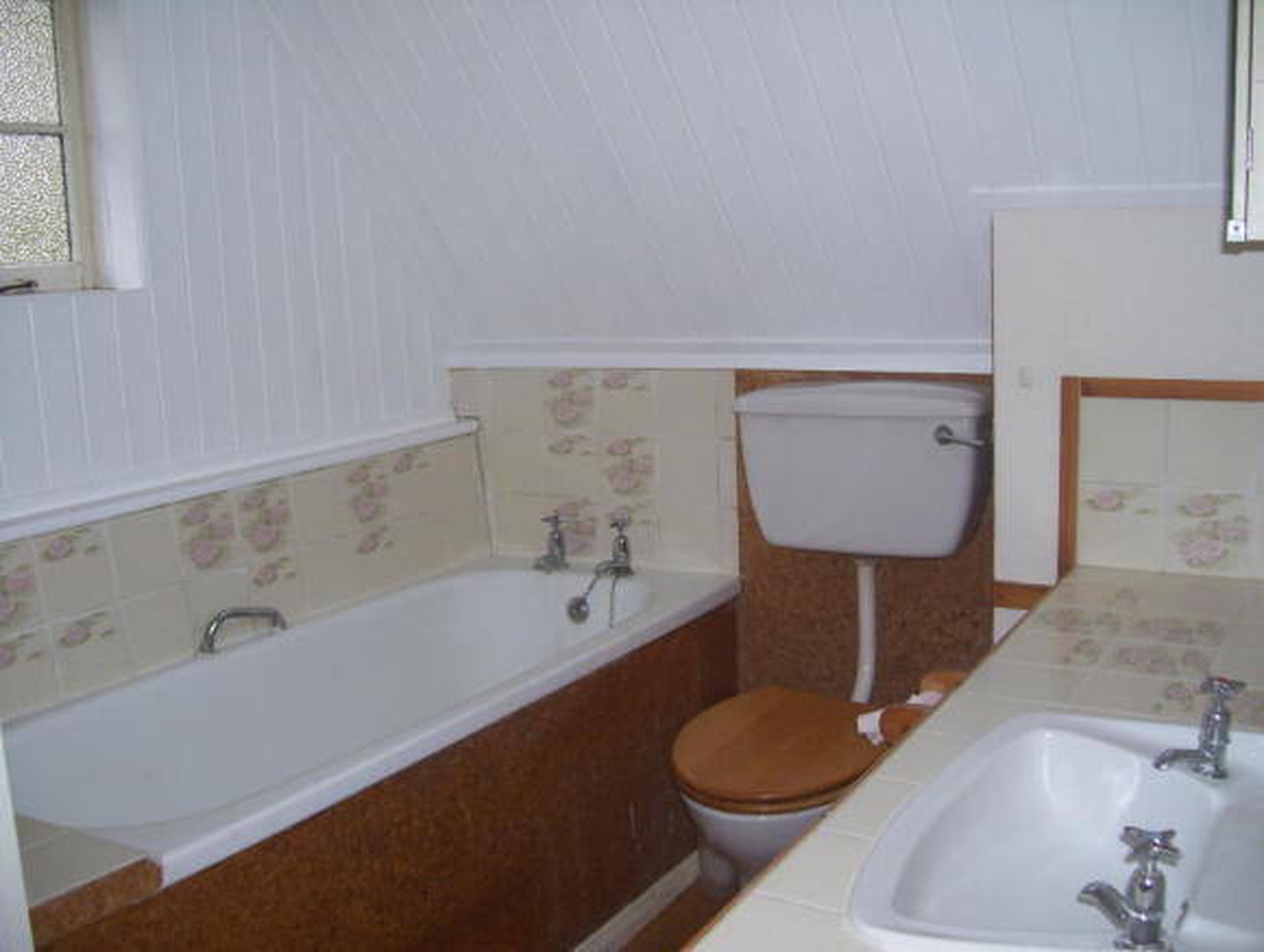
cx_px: 632
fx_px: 1317
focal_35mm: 36
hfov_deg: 51.3
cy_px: 476
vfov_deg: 39.8
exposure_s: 1/60
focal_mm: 6
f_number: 2.7
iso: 80
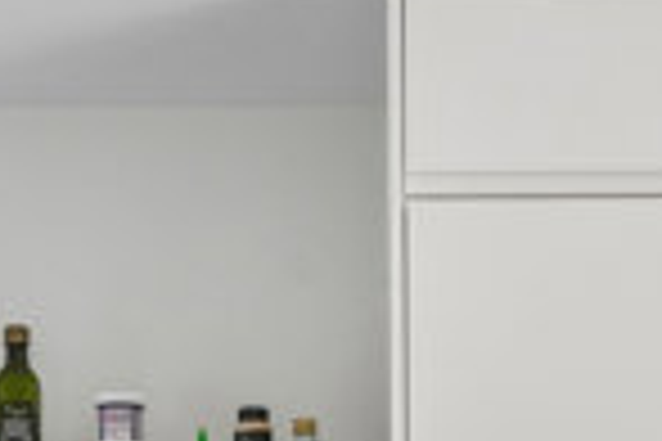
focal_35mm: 169
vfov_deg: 7.6
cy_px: 1028
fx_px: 3107
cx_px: 225
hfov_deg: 12.1
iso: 200
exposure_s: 1/13
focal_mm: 31
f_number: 10
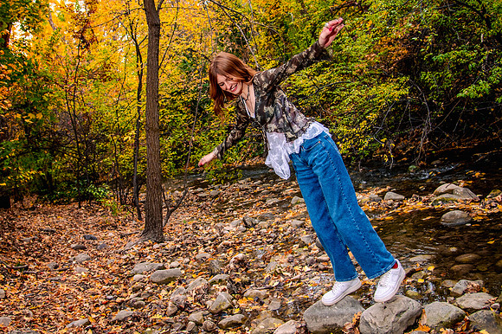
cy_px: 148
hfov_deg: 54.4
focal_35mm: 35
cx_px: 218
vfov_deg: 37.9
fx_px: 486
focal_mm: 24
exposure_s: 1/100
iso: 1000
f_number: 4
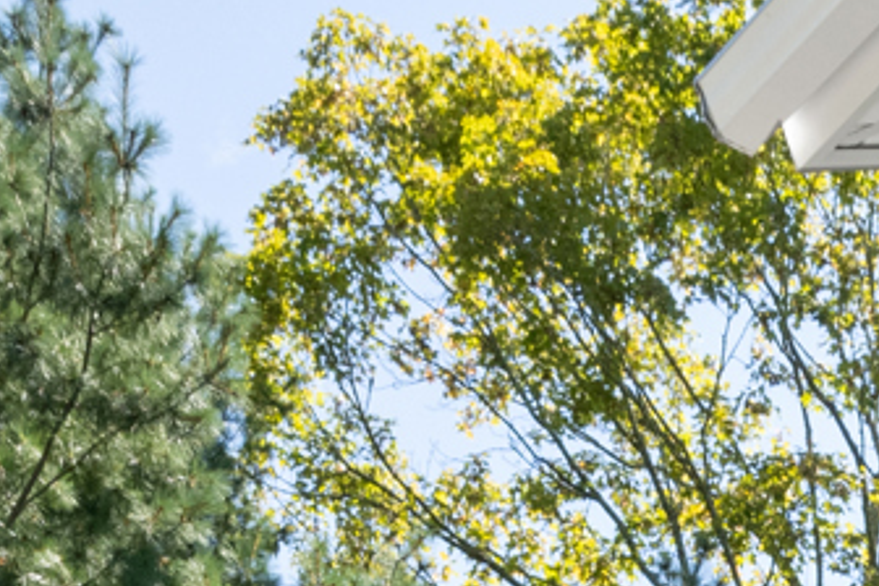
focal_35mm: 119
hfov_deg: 16.5
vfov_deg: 8.3
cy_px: 2128
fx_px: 2905
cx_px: 1044
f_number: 9
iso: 320
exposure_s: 1/80
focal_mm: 16
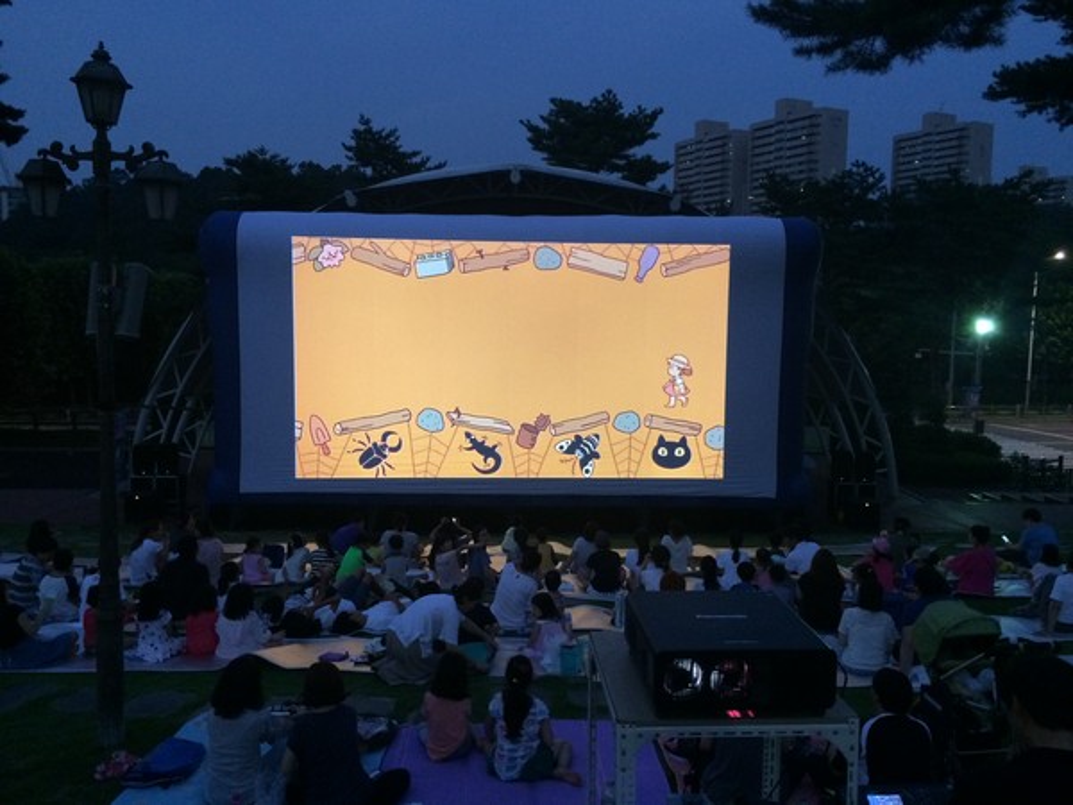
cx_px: 536
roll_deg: -1.1
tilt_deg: -5.1
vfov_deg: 48.2
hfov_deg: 61.7
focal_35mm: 29
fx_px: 899
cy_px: 402
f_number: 2.2
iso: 320
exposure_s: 1/24
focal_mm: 4.15
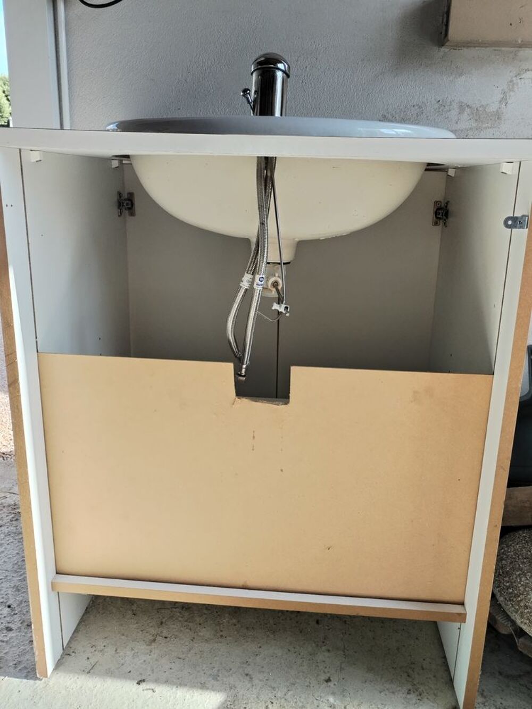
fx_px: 594
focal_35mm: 29
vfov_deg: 61.7
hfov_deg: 48.2
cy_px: 354
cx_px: 266
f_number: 1.8
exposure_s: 1/202
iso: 100
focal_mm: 4.75
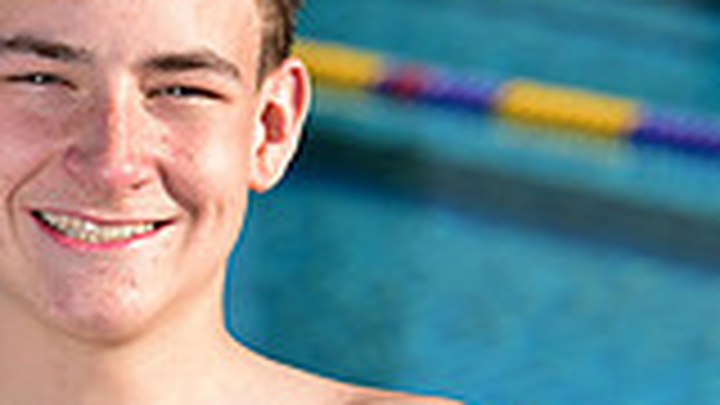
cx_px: 218
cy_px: 770
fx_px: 8820
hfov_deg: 4.7
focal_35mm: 462
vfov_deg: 2.6
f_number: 6.3
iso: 64
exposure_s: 1/250
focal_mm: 122
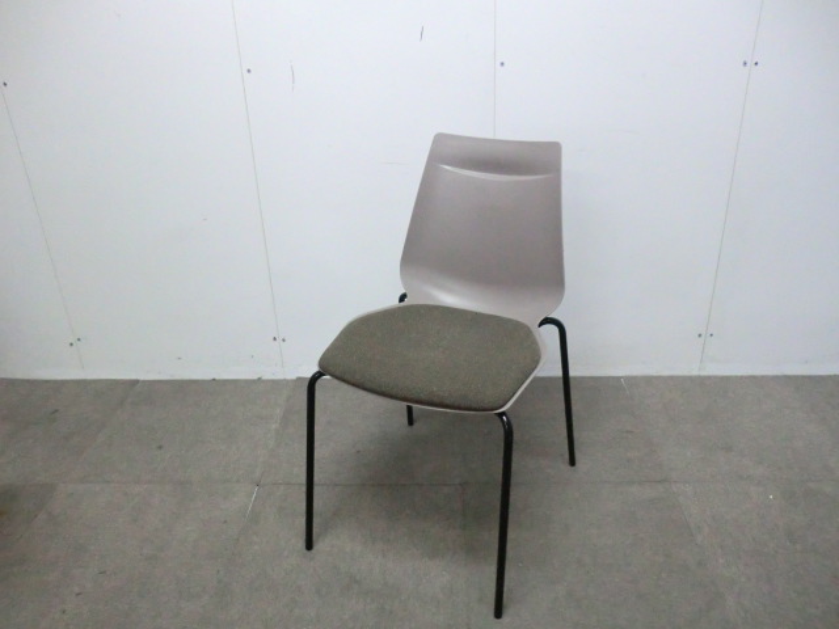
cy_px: 314
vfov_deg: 51.4
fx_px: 654
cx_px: 420
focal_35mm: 27
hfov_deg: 65.3
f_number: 3.2
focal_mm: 4.9
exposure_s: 1/60
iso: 640
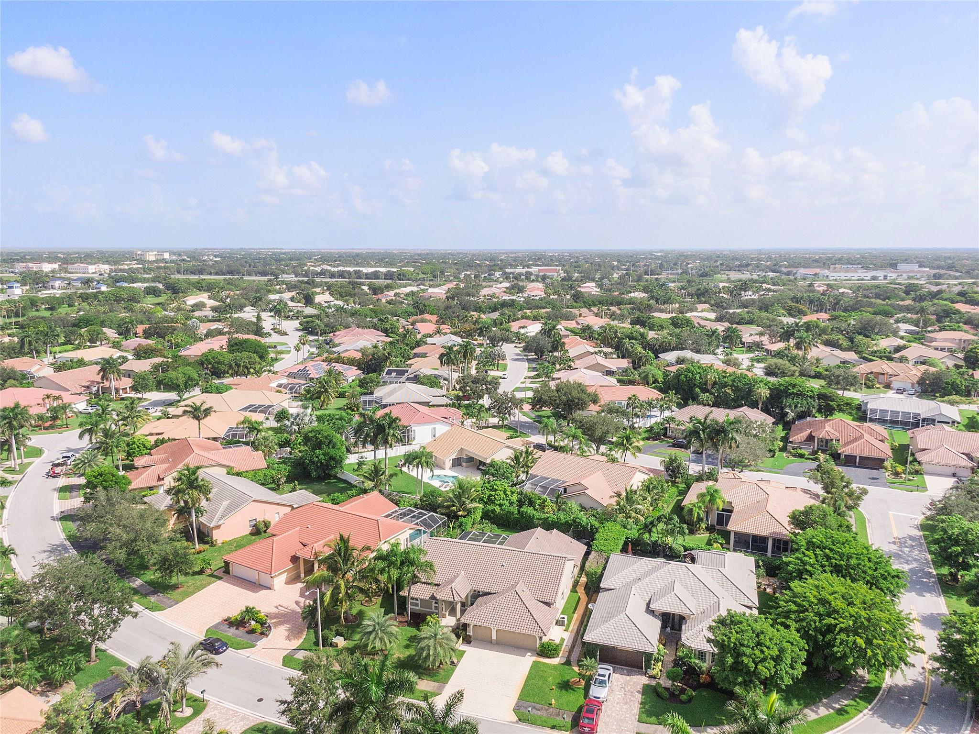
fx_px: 678
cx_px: 490
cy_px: 367
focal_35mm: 24
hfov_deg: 71.6
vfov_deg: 56.8
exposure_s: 1/1250
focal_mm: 4.39
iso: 100
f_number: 2.8
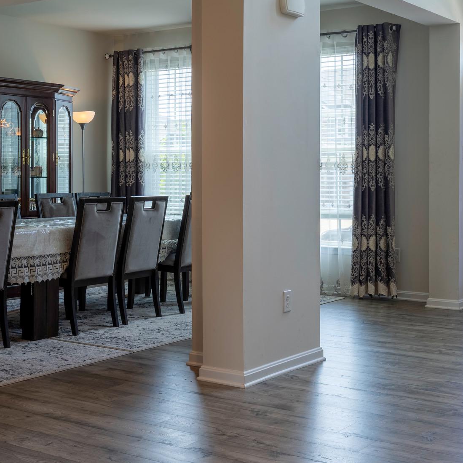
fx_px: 863
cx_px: 226
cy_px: 202
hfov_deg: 30.0
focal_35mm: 57
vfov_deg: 30.0
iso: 100
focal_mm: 24
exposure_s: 1/125
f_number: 8
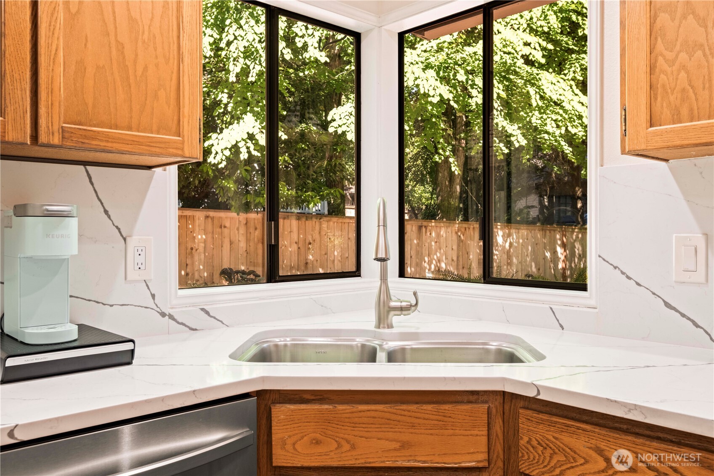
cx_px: 357
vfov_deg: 45.0
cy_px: 238
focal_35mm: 29
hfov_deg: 63.7
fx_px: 575
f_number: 8
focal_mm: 19.1
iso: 400
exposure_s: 1/1.25
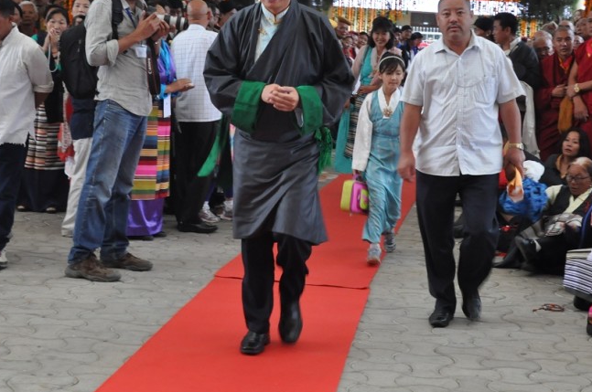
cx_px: 294
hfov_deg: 26.7
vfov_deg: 17.8
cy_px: 102
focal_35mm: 76
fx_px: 1248
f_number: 7.1
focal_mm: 32
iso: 1250
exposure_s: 1/50
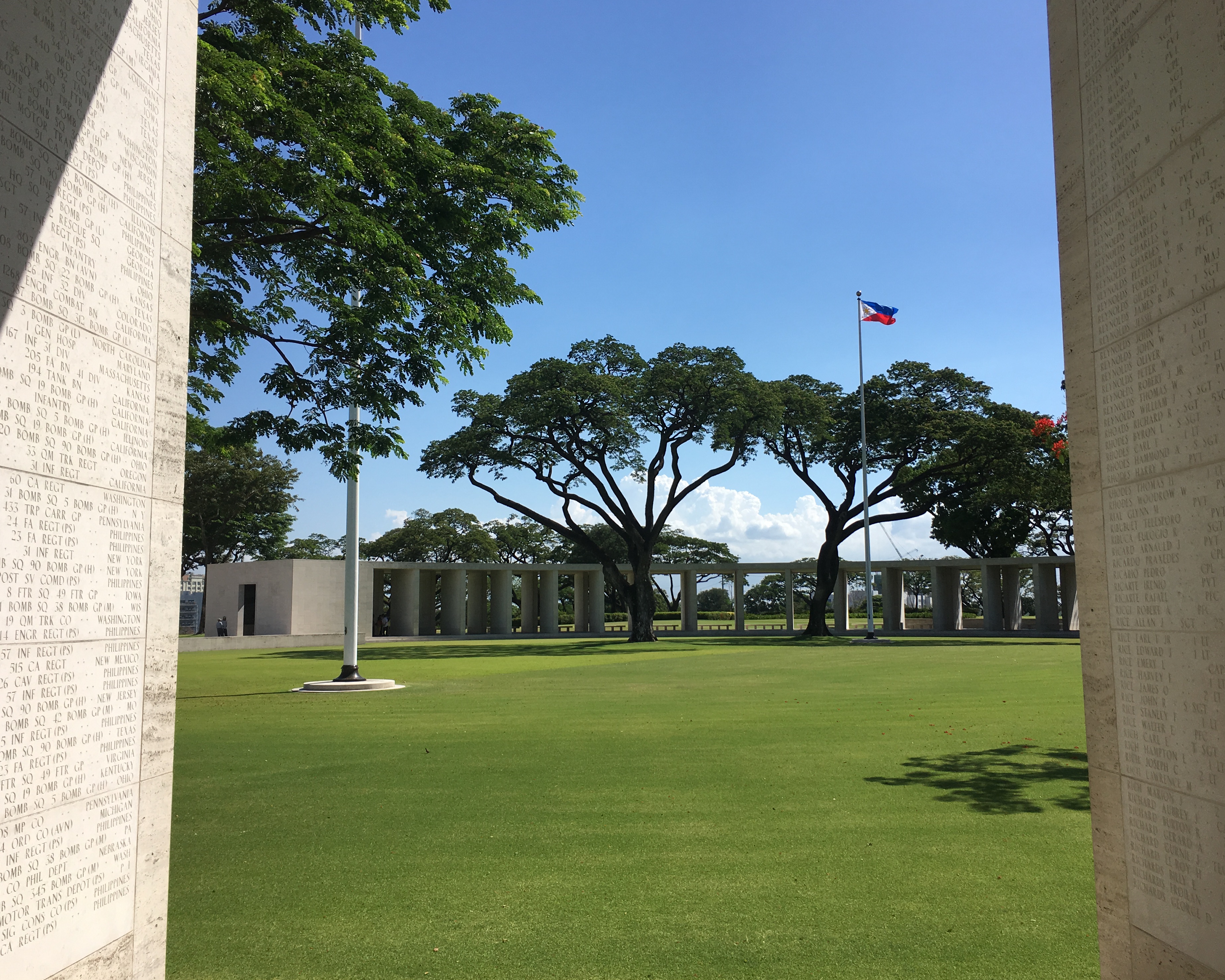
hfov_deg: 57.2
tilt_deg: +7.4
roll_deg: +0.6
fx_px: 1124
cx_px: 633
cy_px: 483
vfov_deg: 47.1
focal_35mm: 31
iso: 25
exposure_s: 1/2198
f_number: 2.2
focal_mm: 4.15
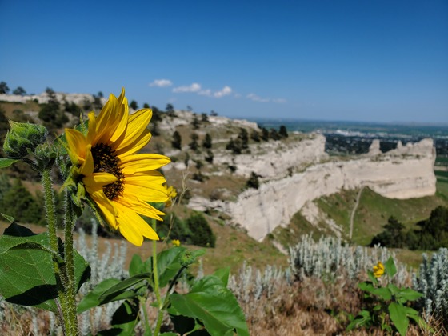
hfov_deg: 67.3
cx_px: 224
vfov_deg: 53.1
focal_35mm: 26
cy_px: 168
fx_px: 336
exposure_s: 1/2303
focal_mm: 4.3
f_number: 2.4
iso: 50
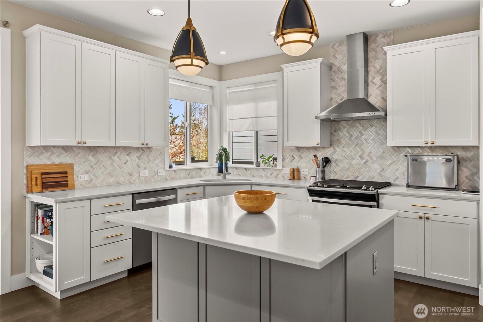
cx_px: 242
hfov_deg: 73.7
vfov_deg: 53.2
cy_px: 161
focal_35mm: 24
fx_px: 322
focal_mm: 24
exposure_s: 1/30
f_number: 7.1
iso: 1000
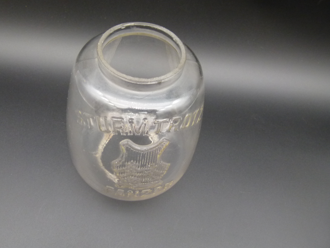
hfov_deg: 63.3
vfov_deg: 49.7
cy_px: 119
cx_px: 150
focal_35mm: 28
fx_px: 267
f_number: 2.8
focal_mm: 4.5
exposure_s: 1/60
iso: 200
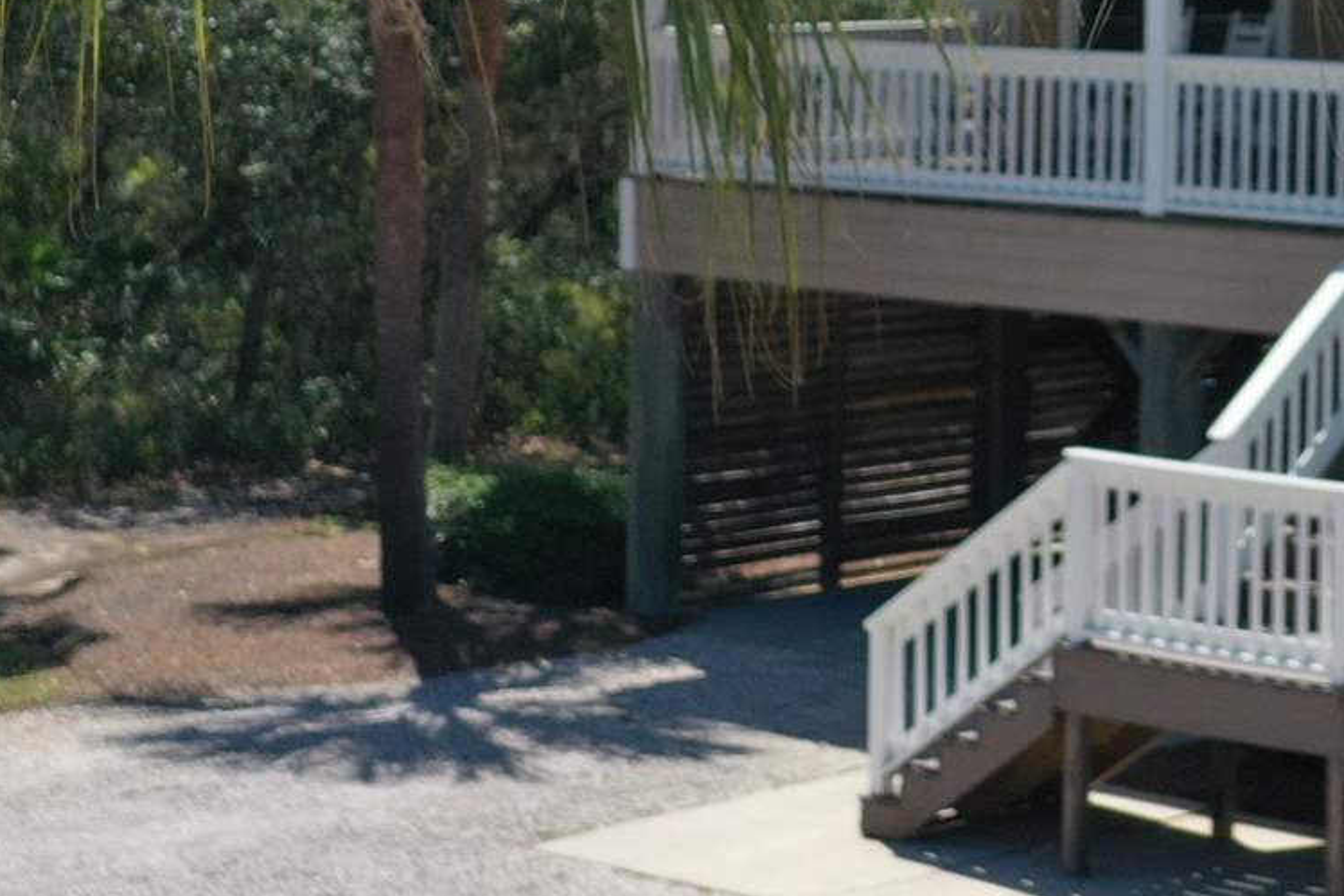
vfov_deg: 11.8
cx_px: 1718
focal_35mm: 115
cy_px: -23
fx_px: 4294
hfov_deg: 16.8
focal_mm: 10.26
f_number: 3.5
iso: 100
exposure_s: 1/1000
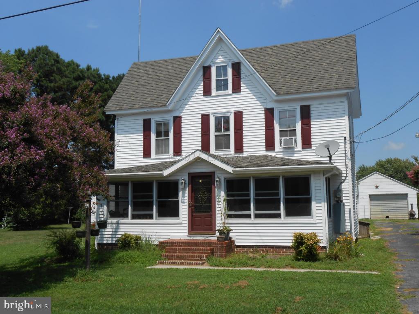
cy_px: 157
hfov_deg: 49.0
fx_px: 460
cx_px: 210
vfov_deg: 37.7
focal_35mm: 38
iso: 80
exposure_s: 1/1000
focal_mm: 6.8
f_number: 4.2
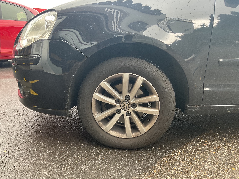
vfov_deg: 48.2
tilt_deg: -14.7
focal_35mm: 29
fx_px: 200
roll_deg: +0.3
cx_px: 120
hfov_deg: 61.7
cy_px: 90
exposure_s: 1/100
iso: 50
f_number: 1.8
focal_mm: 3
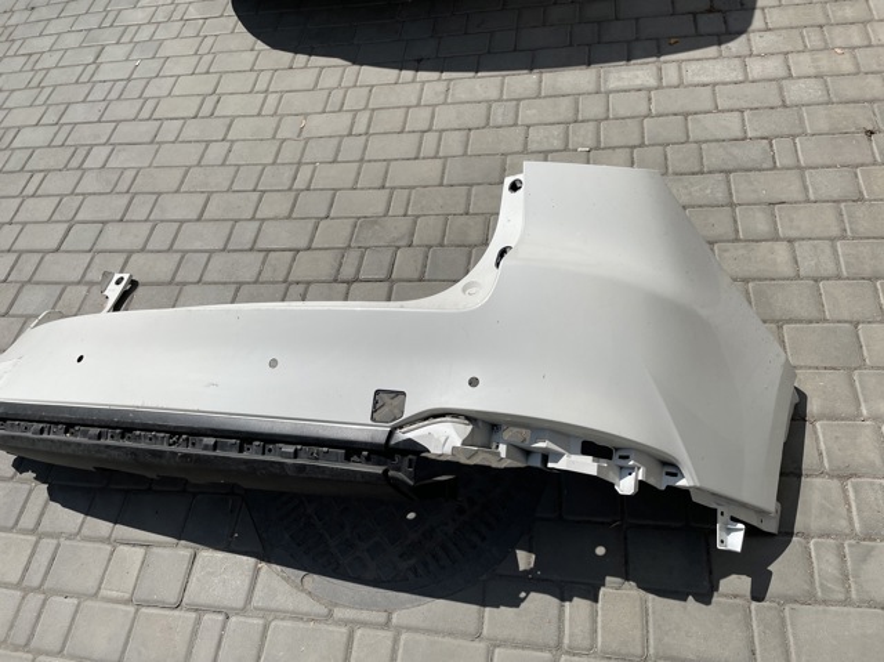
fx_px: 663
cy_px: 331
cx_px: 442
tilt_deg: -54.0
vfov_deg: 53.0
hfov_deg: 67.3
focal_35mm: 26
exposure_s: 1/8403
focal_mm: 4.2
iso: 32
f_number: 1.6
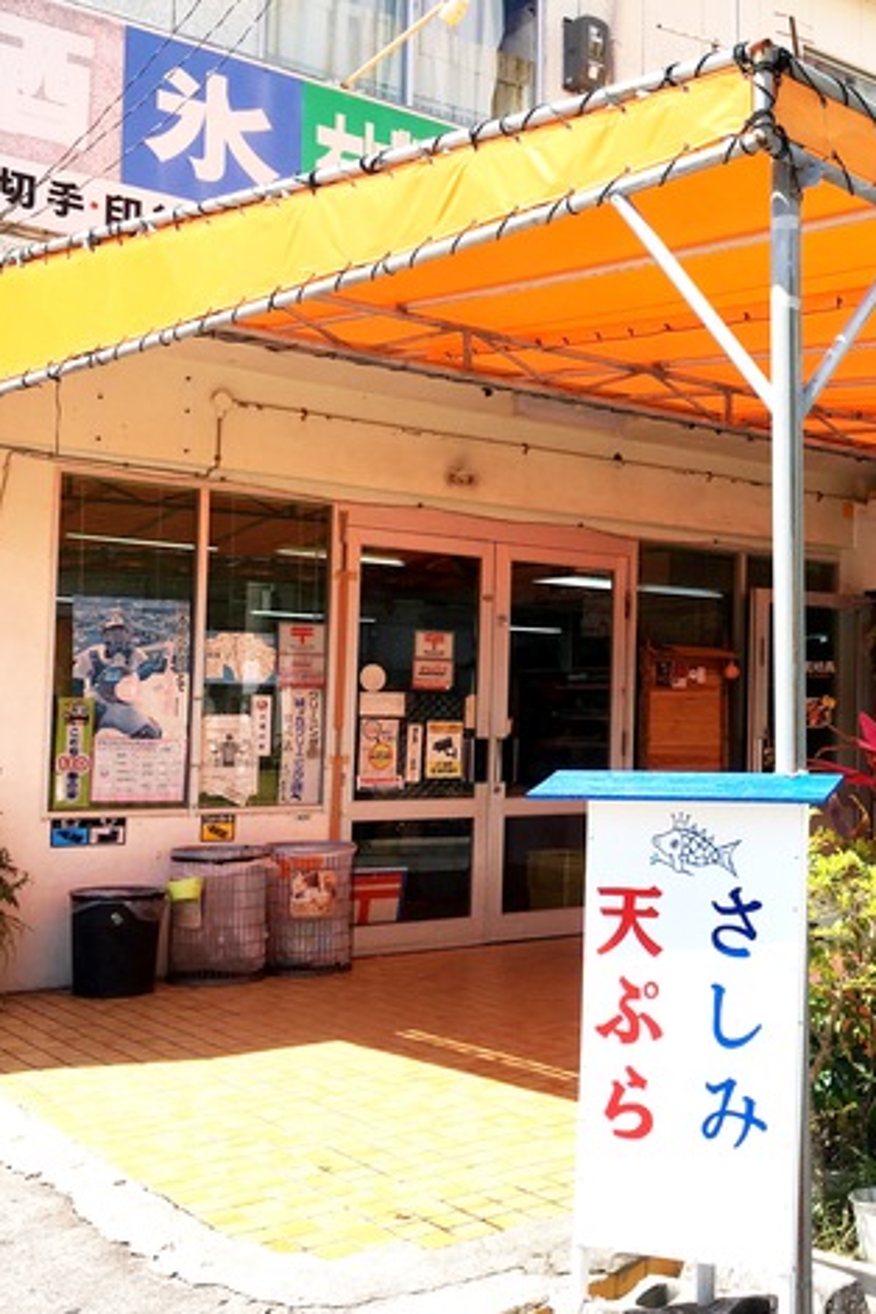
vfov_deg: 47.4
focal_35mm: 41
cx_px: 798
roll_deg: -1.8
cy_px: 667
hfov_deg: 31.1
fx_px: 1496
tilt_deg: +0.9
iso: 25
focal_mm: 4.15
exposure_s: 1/1183
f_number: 2.2
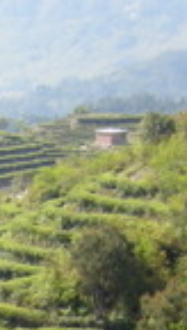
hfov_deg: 5.7
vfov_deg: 9.9
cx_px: -205
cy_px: 519
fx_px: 1844
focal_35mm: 210
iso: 64
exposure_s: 1/146
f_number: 4.8
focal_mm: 7.5
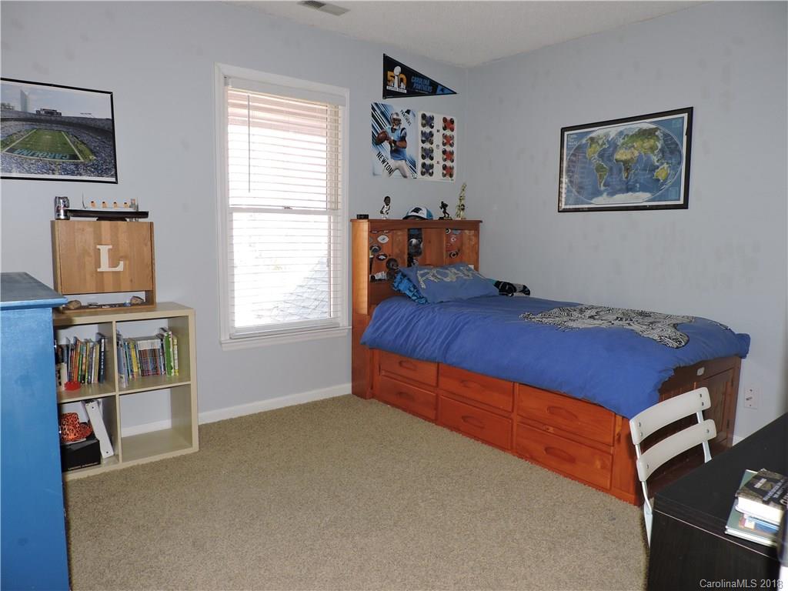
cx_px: 394
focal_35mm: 24
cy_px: 296
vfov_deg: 56.8
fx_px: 546
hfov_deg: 71.6
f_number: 3
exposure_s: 1/30
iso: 100
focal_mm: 4.3
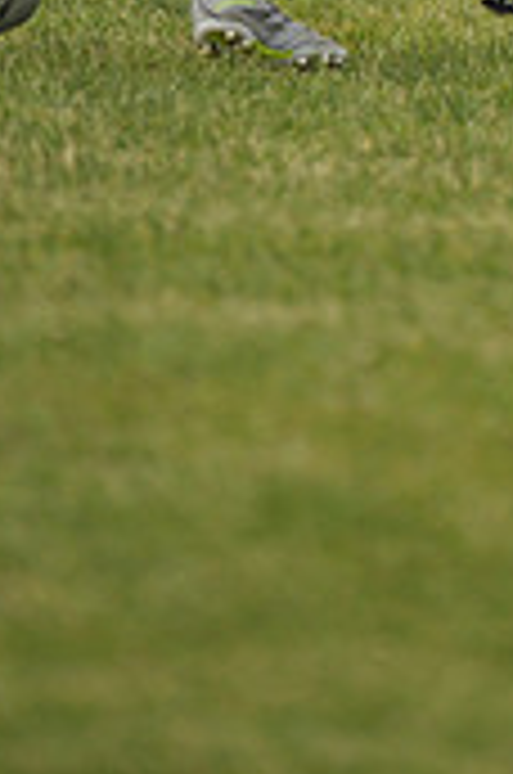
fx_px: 27555
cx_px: 585
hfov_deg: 1.1
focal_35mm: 1284
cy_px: -477
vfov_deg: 1.6
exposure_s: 1/3200
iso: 800
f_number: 4
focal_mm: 380
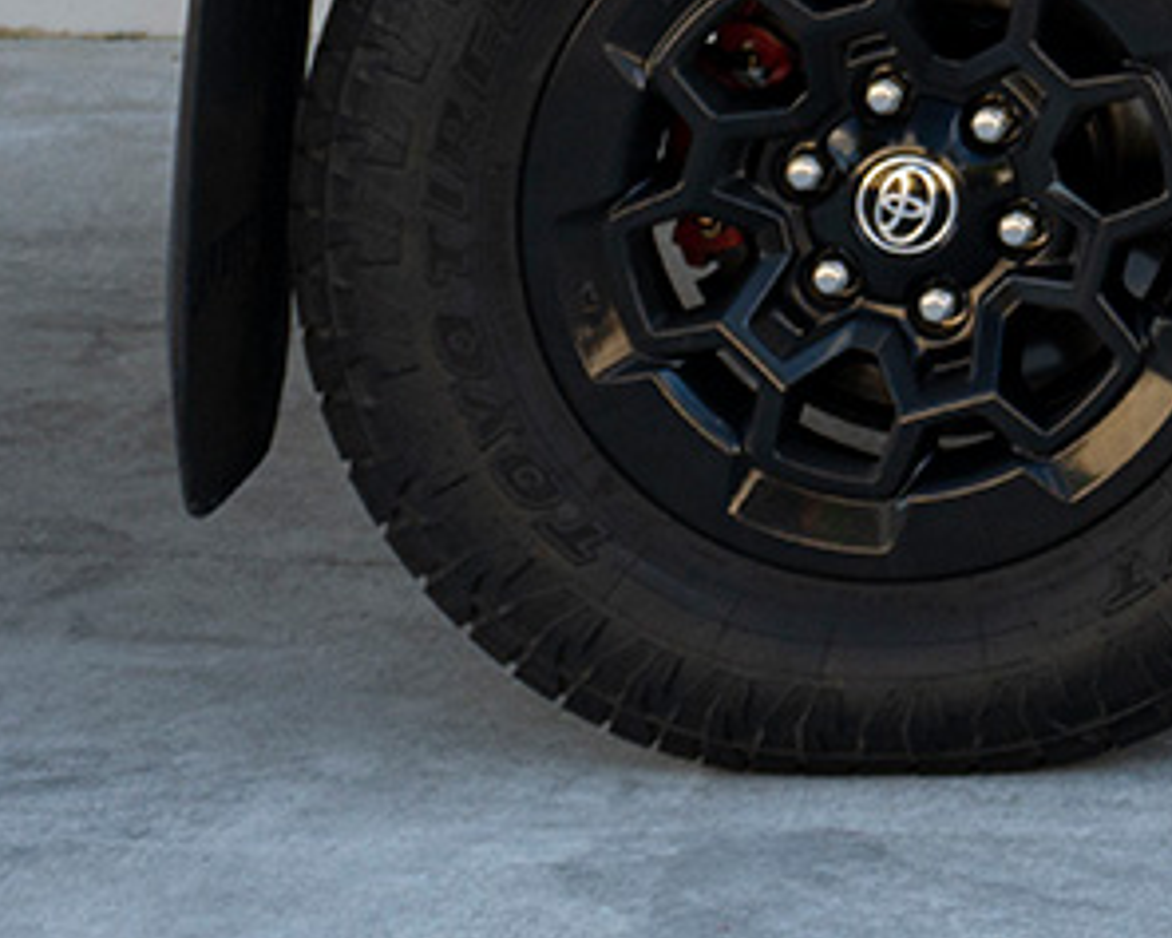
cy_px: -1215
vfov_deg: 8.4
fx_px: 5933
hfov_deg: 9.9
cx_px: 2855
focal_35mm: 171
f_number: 4
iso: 160
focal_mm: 30
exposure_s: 1/160
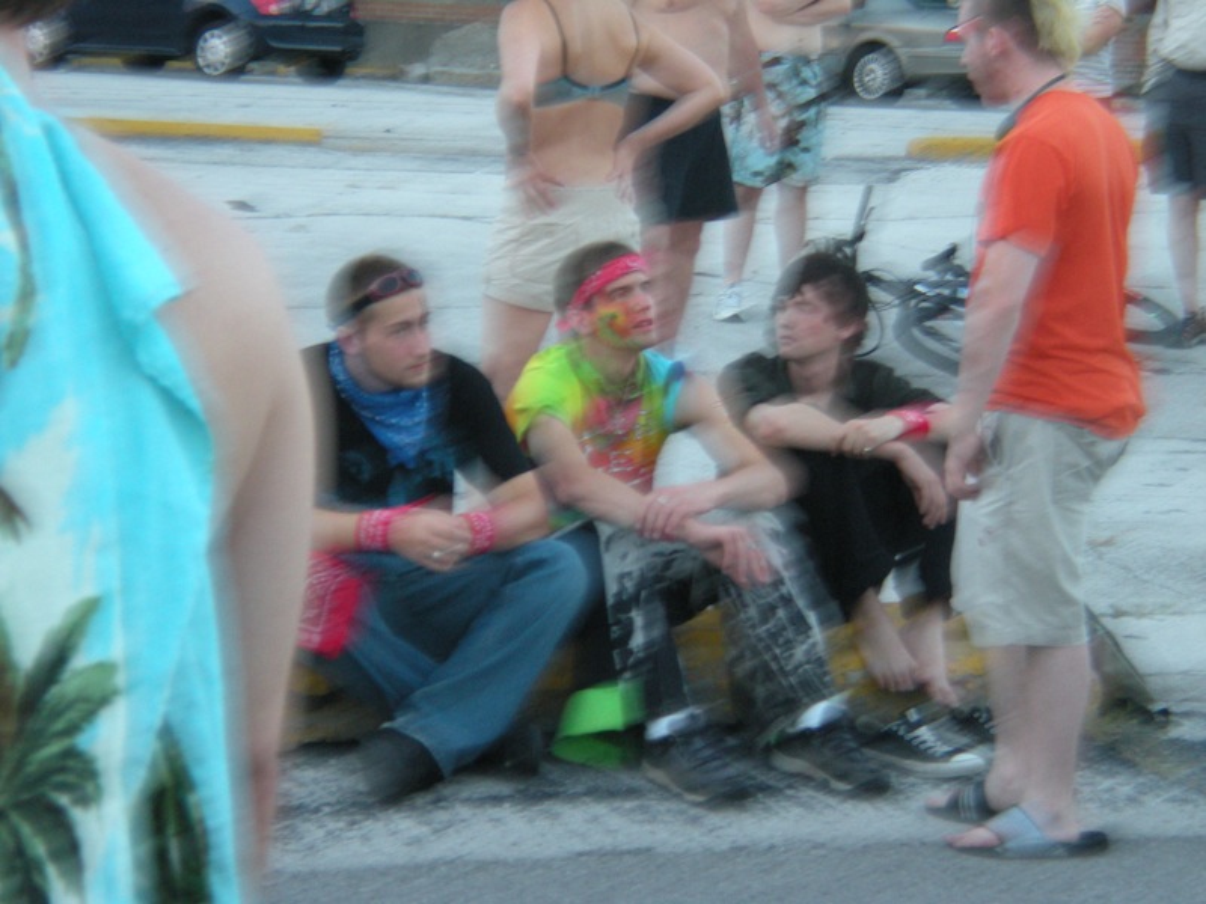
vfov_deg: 13.0
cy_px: 452
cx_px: 603
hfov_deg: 17.3
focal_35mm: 114
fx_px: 3972
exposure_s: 1/10.6
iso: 200
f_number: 5.9
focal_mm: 18.9
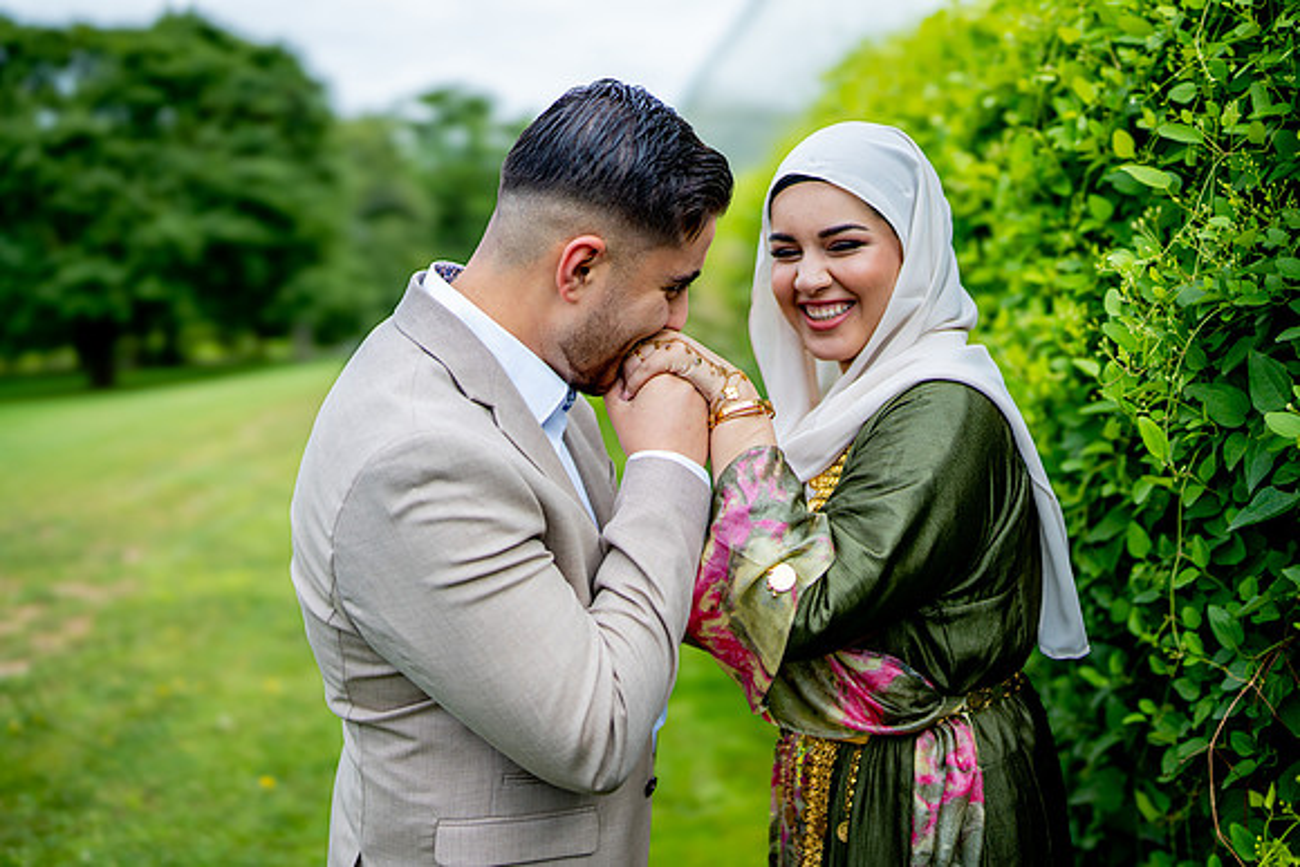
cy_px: 434
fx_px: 1264
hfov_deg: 54.4
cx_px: 650
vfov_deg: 37.9
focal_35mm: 35
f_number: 1.3
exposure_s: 1/8000
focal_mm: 35
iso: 200
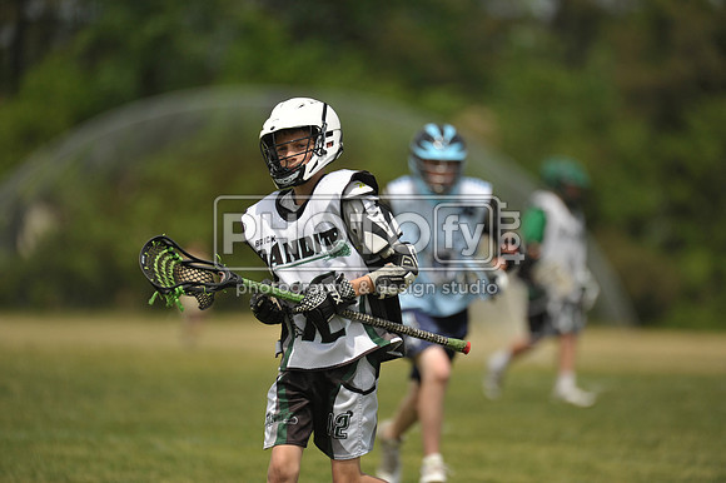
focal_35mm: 400
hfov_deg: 5.2
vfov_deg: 3.4
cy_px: 242
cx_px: 363
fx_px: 8062
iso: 800
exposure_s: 1/6400
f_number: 4
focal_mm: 400
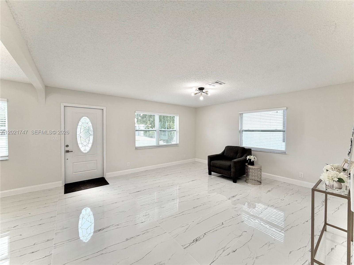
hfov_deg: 102.1
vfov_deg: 85.7
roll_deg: +0.0
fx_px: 143
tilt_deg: +0.1
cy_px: 132
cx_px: 177
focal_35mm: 14
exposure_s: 1/121
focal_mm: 2.22
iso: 80
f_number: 2.2
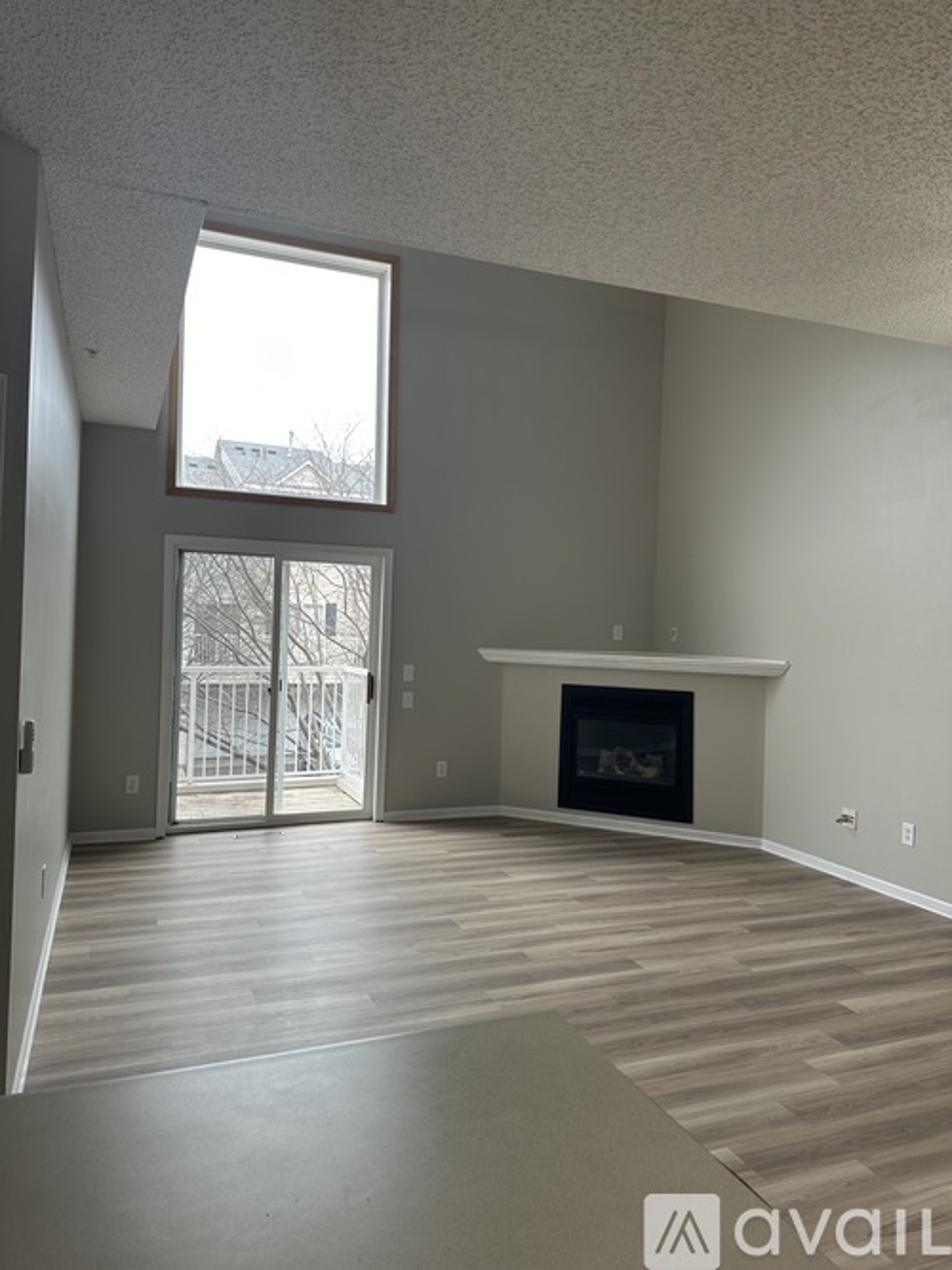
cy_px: 635
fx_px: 880
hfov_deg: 56.8
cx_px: 476
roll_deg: -2.3
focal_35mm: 24
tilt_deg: +0.3
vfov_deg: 71.6
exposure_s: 1/201
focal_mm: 6.86
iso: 64
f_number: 1.78
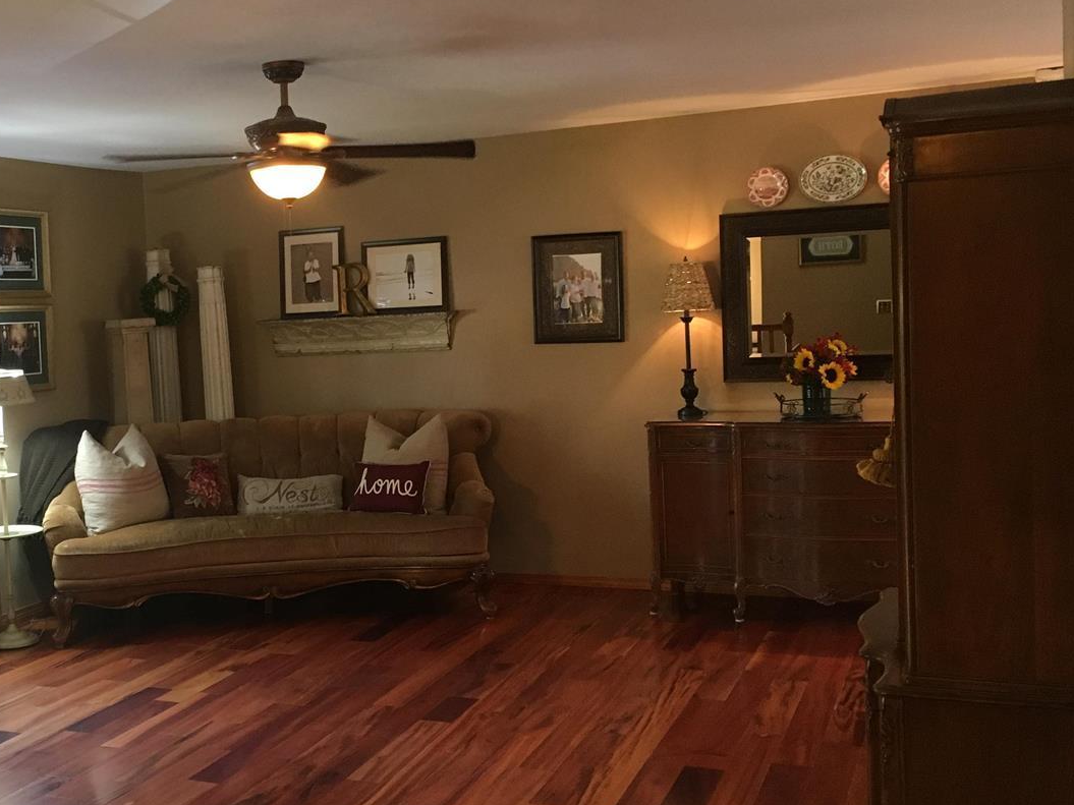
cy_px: 383
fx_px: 1365
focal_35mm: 44
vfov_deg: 32.9
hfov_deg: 41.9
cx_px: 294
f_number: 2.2
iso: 160
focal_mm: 4.15
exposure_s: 1/30
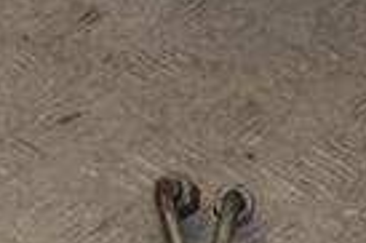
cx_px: -126
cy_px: 246
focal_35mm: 210
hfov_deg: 9.6
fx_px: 2132
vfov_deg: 6.5
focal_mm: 32
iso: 800
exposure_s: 1/200
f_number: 7.1
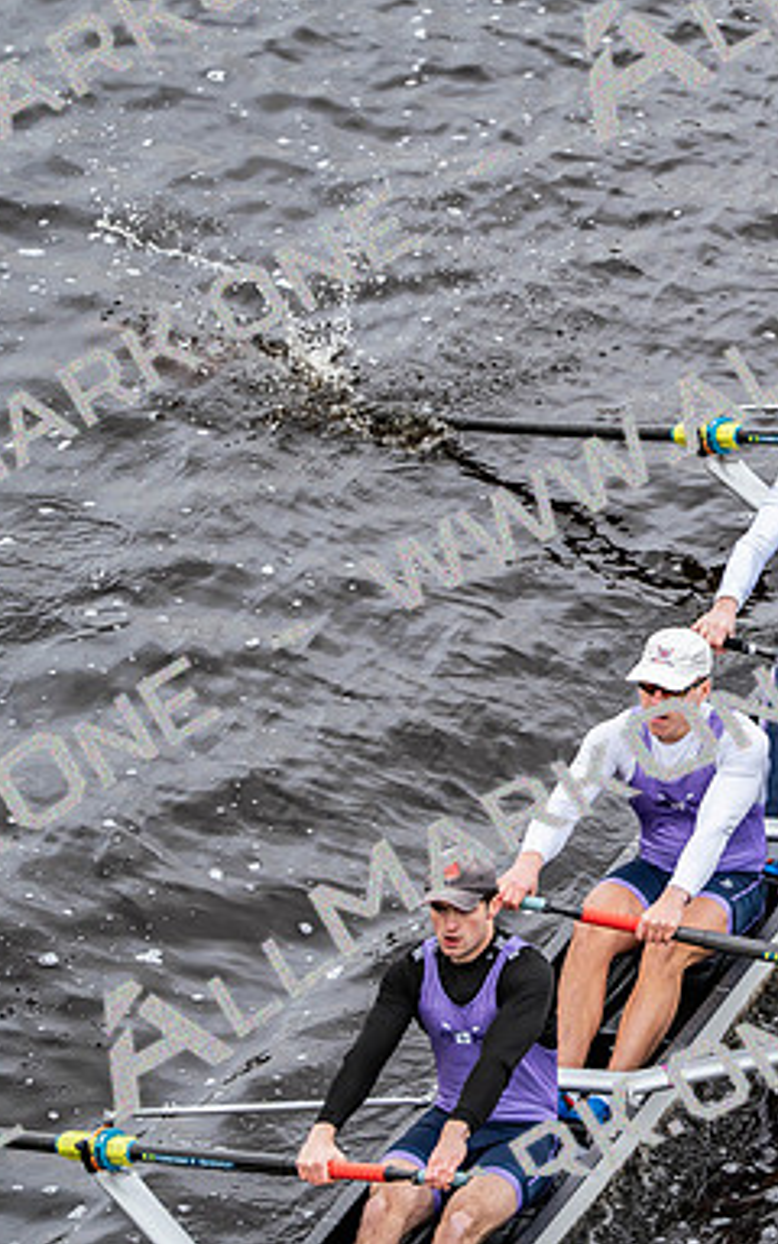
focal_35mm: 308
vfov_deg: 6.8
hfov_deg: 4.3
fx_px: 10449
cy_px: 620
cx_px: 762
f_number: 2.8
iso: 400
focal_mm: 200
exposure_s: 1/2000
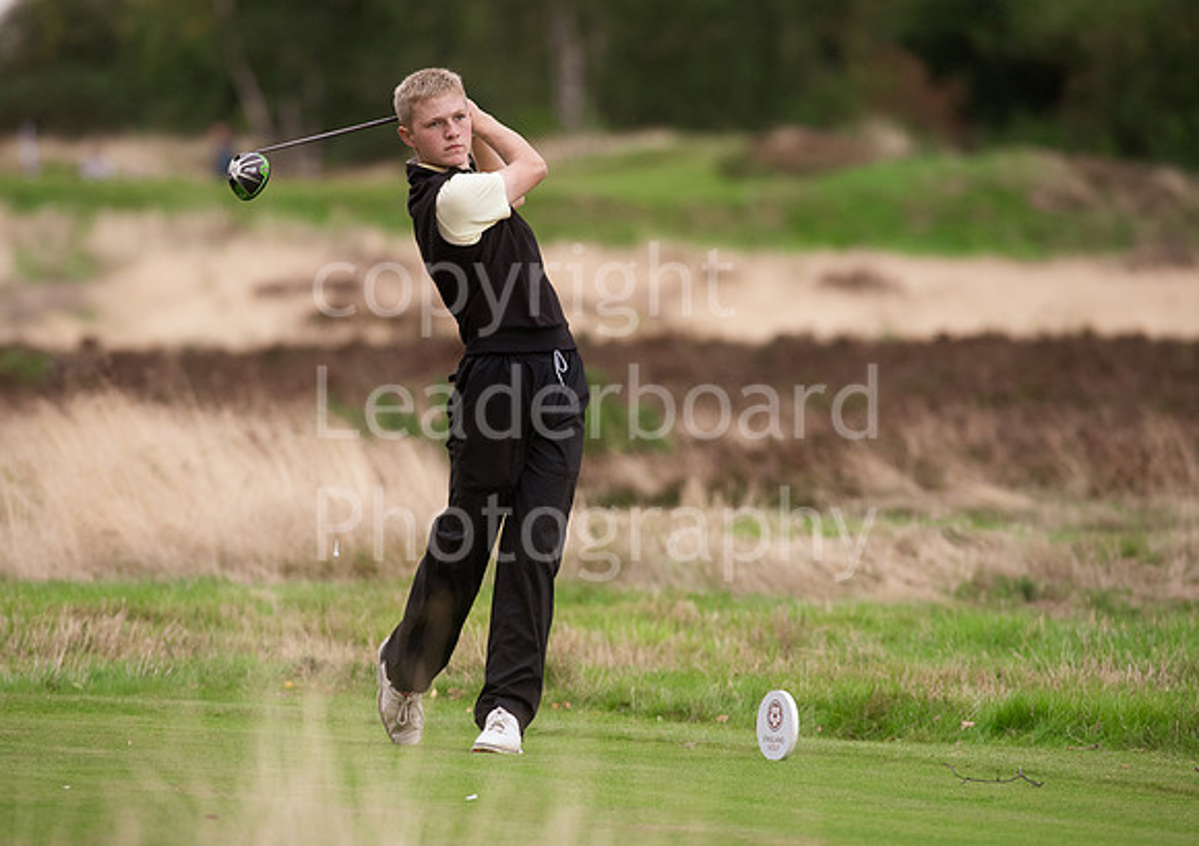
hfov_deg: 6.0
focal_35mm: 335
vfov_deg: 4.3
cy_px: 393
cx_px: 517
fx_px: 11366
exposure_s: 1/2000
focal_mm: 300
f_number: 5.6
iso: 1250
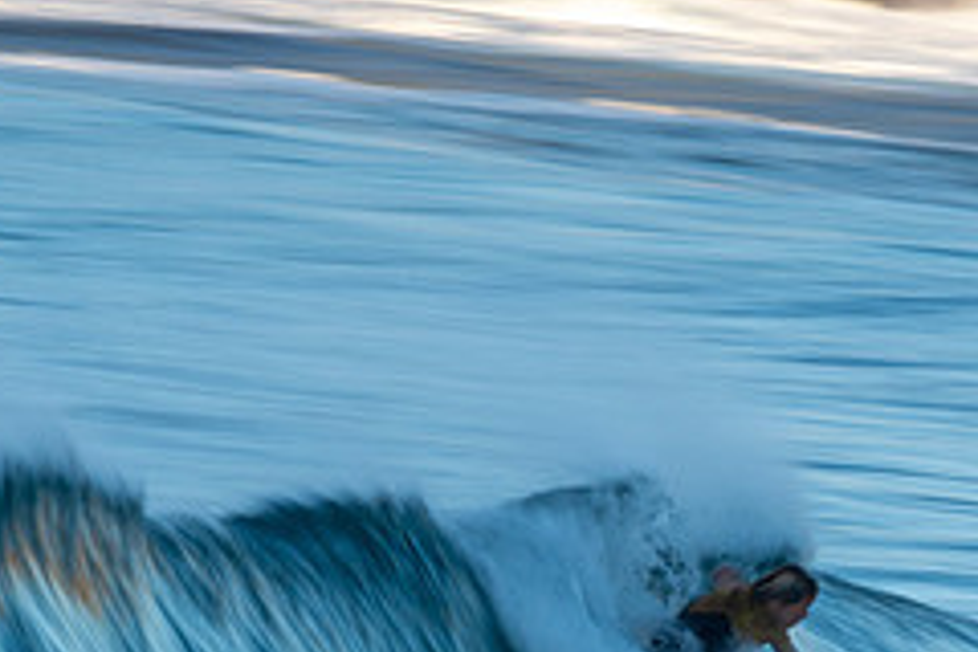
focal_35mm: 1816
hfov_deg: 1.1
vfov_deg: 0.8
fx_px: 49331
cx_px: 762
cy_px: 731
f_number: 20
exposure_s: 1/20
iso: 100
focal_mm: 500
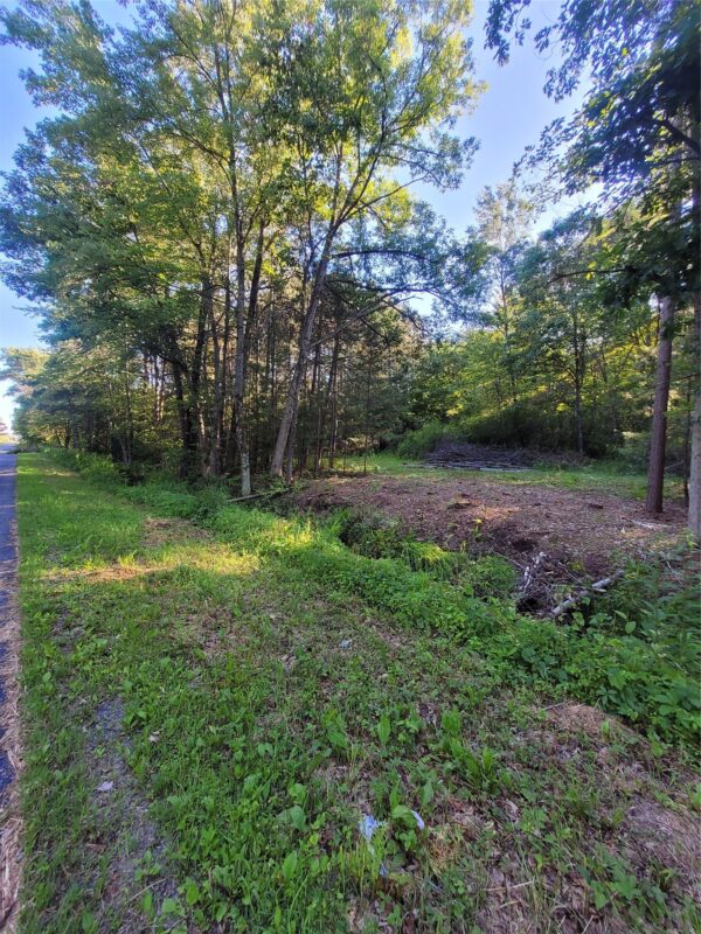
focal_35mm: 13
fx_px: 351
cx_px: 350
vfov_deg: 106.2
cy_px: 467
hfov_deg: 89.9
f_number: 2.2
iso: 50
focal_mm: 1.74
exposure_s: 1/120
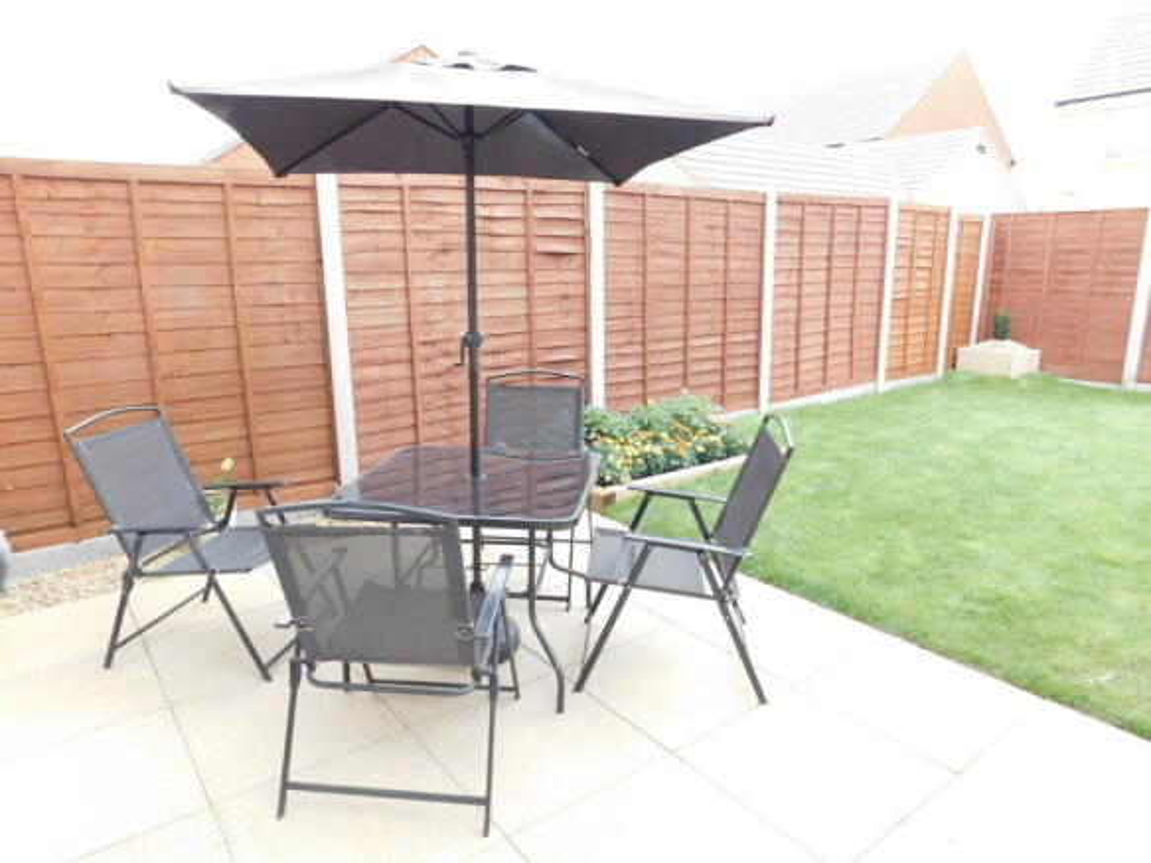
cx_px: 576
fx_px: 765
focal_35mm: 23
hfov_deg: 73.9
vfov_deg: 58.9
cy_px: 432
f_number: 3
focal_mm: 4
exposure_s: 1/320
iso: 400
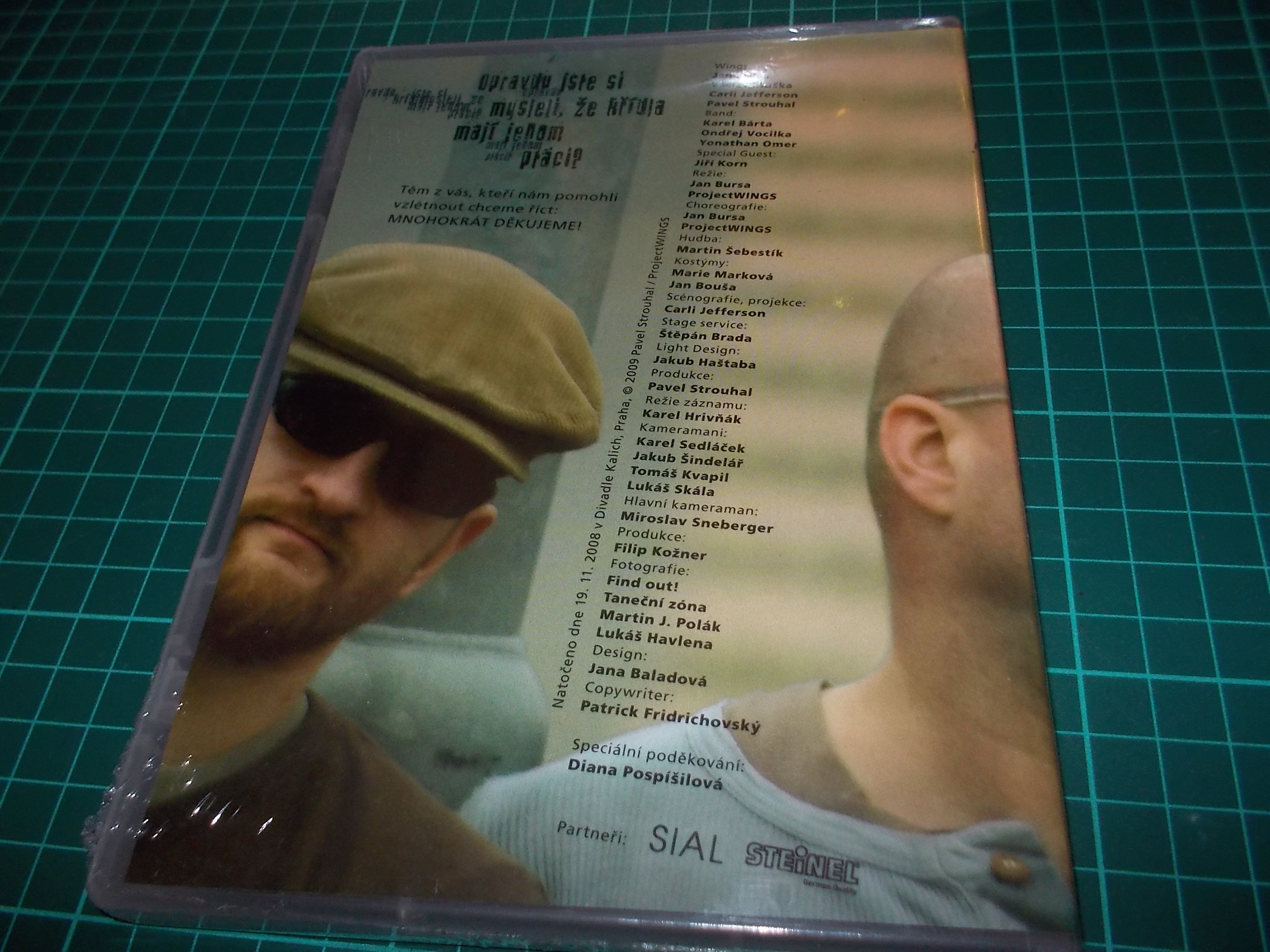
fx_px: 1064
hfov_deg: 61.7
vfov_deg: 48.2
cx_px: 635
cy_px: 476
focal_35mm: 29
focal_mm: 4.1
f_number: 3.3
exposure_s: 1/30
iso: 200
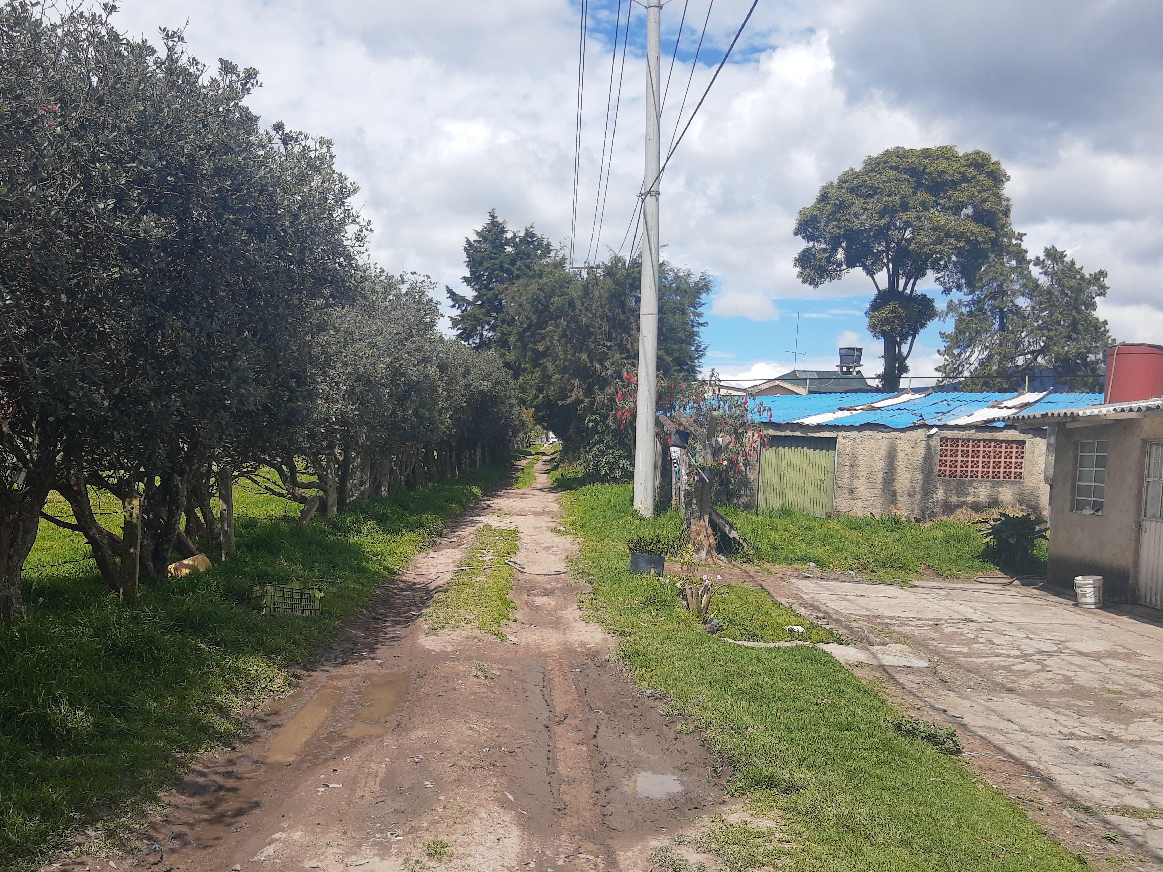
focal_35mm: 31
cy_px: 508
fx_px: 1042
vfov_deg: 45.3
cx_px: 483
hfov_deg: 58.0
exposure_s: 1/1479
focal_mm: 3.95
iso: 40
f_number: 1.8
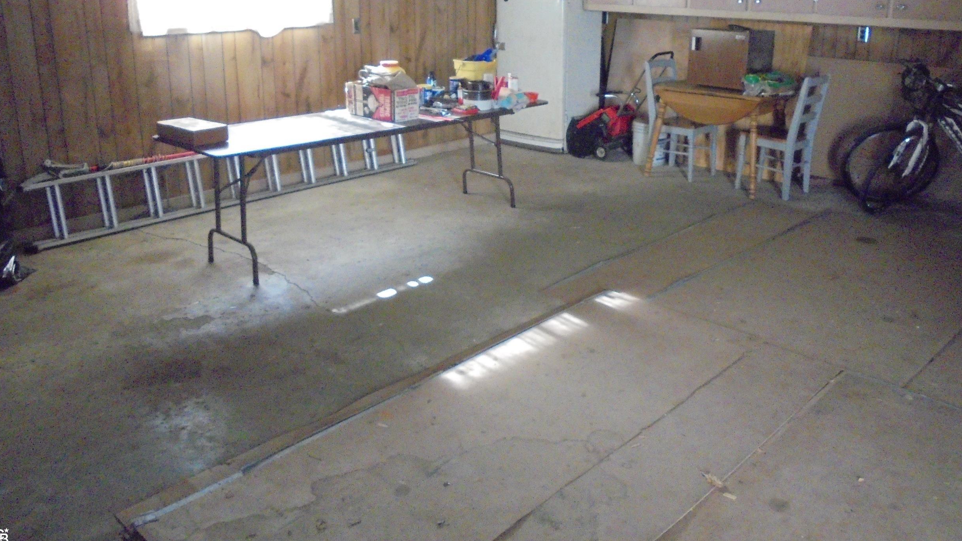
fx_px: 765
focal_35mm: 30
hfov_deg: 64.3
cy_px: 175
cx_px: 486
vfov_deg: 38.5
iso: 800
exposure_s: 1/80
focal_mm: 4.6
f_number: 3.5
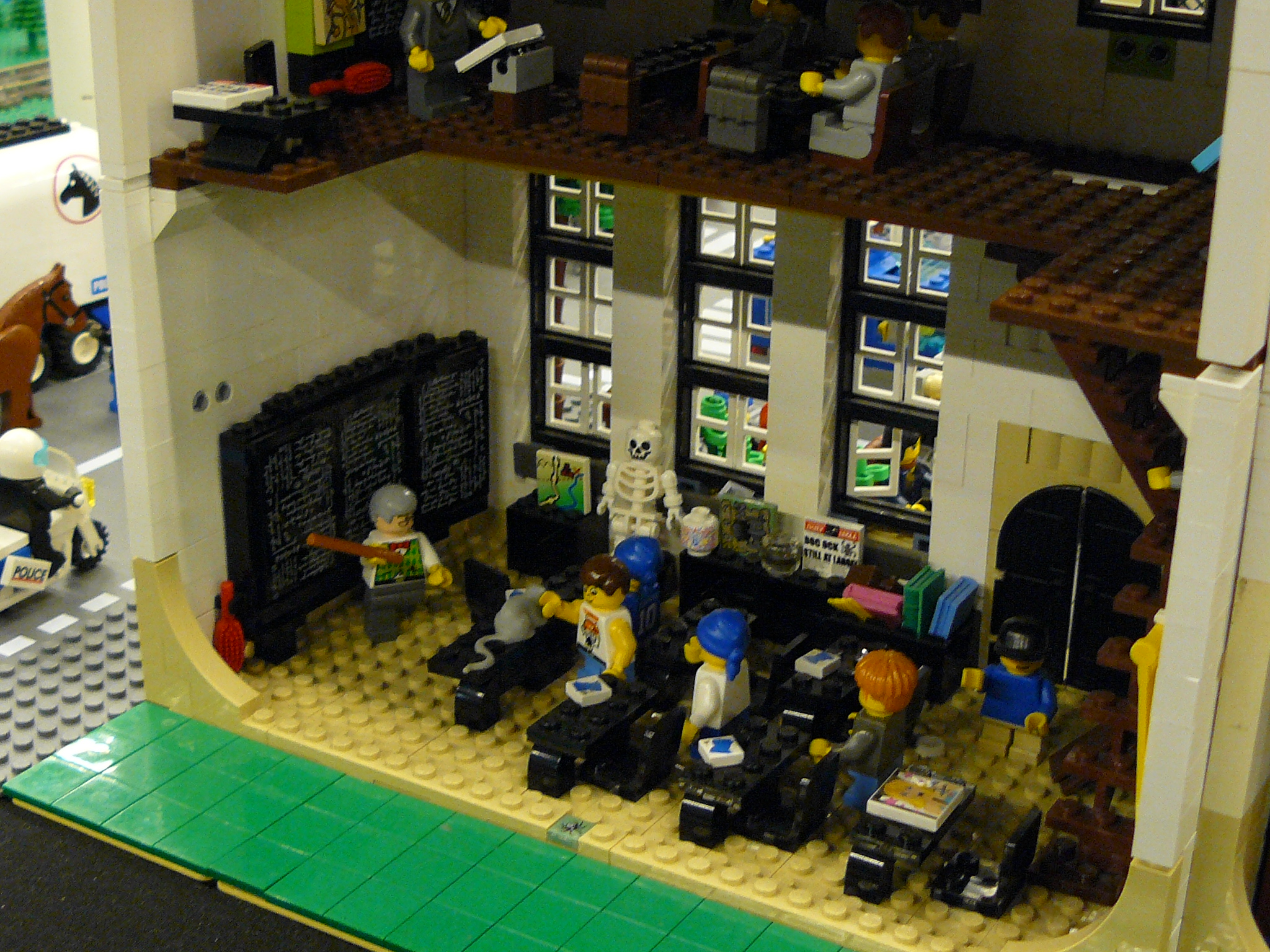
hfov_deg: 34.3
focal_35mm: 56
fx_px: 2055
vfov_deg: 26.1
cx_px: 635
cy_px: 476
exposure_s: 1/3.2
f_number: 2.8
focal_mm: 6.1
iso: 200
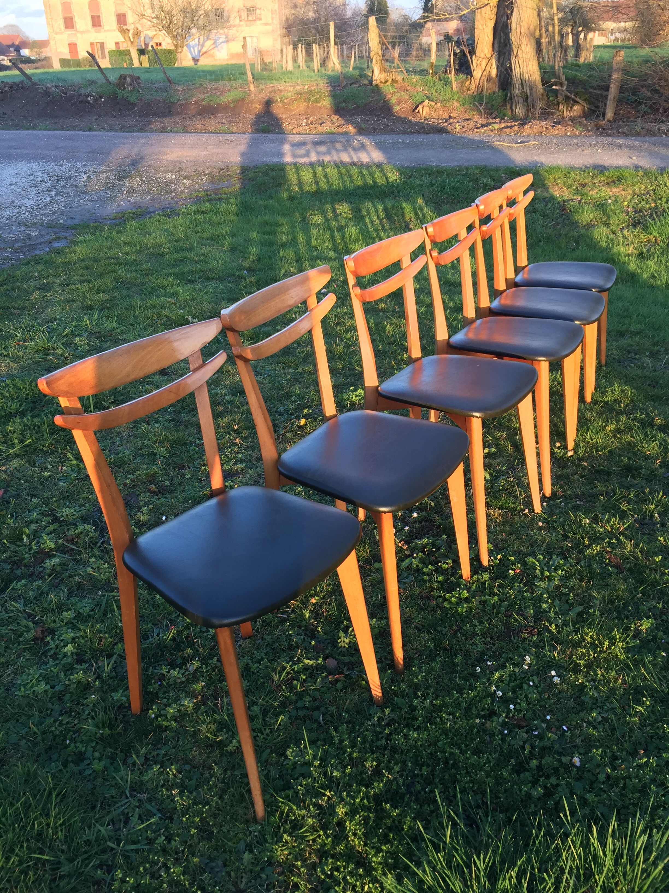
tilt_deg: -26.1
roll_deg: +1.5
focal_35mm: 29
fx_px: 747
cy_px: 446
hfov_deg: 48.2
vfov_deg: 61.7
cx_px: 334
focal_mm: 4.15
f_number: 2.2
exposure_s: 1/100
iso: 40
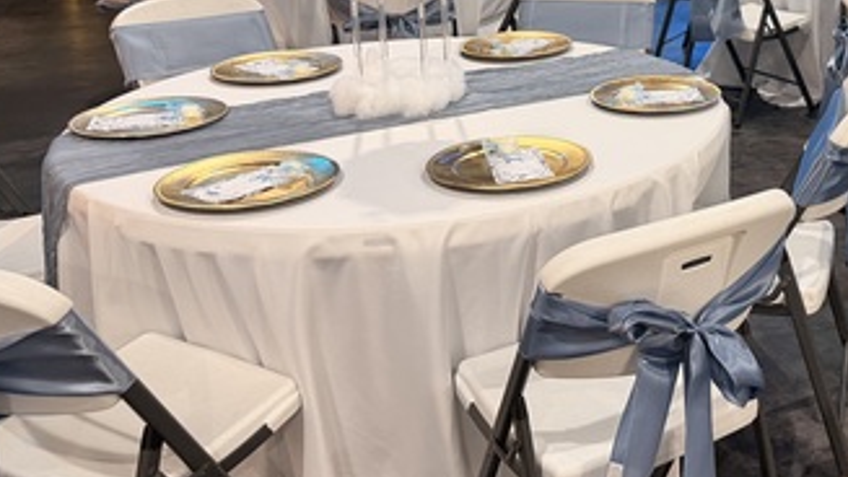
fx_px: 1079
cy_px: 41
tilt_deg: -14.0
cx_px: 700
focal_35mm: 48
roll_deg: +0.0
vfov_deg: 24.2
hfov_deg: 40.8
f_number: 1.78
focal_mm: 6.76
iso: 250
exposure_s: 1/60
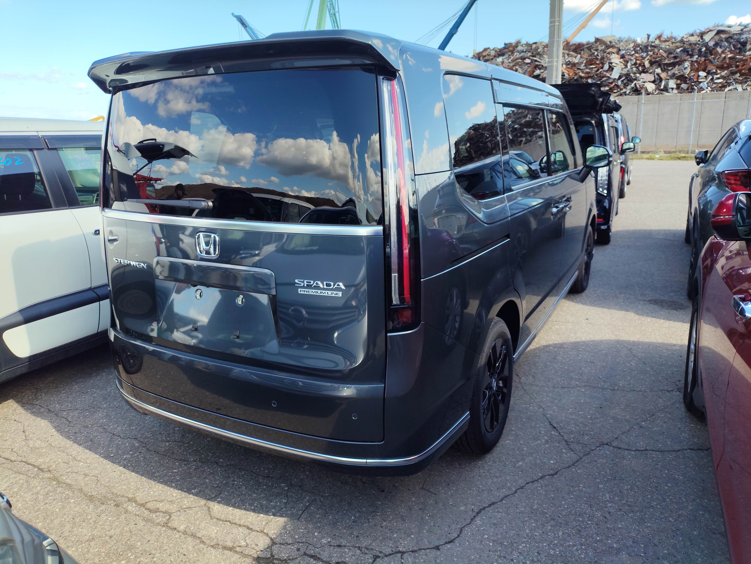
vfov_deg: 54.9
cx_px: 376
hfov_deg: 69.4
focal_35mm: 25
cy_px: 282
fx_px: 543
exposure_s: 1/699
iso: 50
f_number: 1.79
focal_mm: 4.71
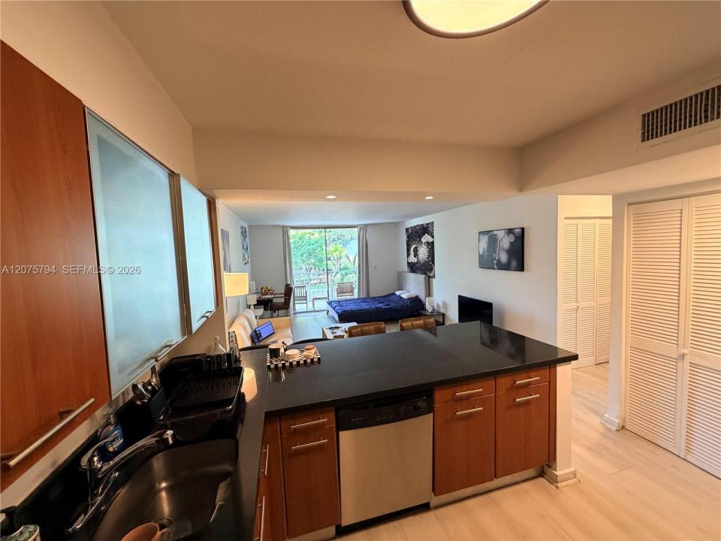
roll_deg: +2.6
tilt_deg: -4.0
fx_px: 292
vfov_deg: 85.7
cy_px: 270
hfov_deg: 102.1
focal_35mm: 14
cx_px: 360
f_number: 2.2
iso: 250
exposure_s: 1/60
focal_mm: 2.22
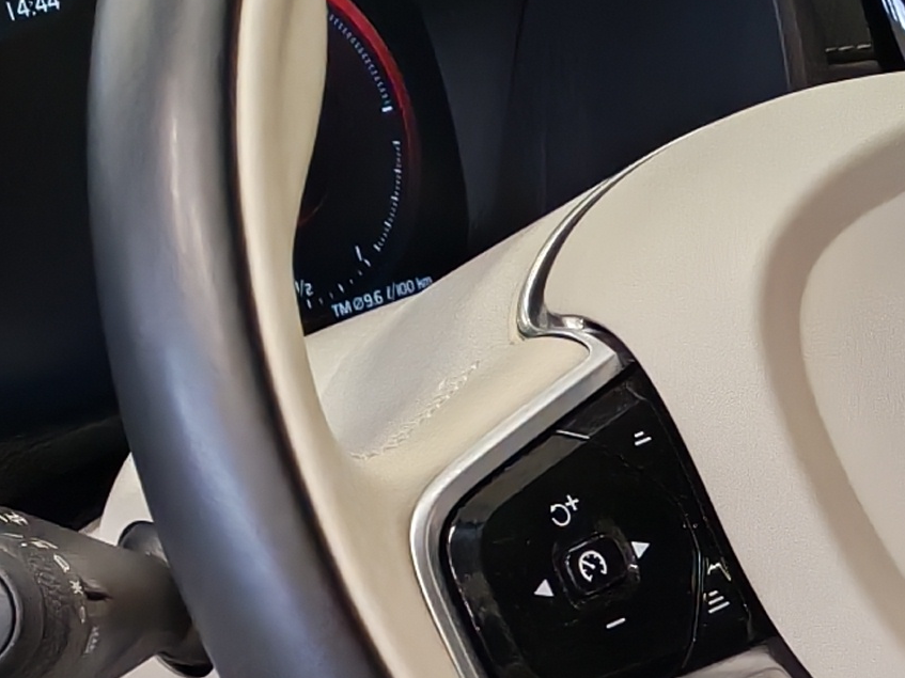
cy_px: 877
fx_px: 3921
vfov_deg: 9.7
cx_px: 1331
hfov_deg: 12.5
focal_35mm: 150
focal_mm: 6.12
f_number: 1.9
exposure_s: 1/100
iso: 1250
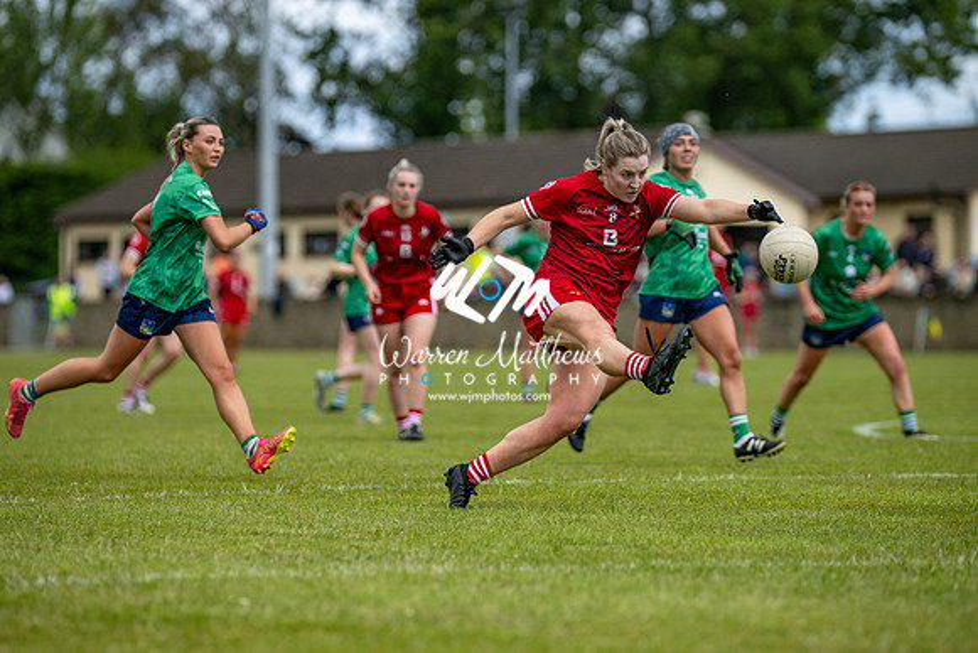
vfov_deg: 5.8
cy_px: 313
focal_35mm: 235
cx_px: 457
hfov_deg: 8.8
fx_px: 6390
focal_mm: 220
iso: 360
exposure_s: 1/6400
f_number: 2.8
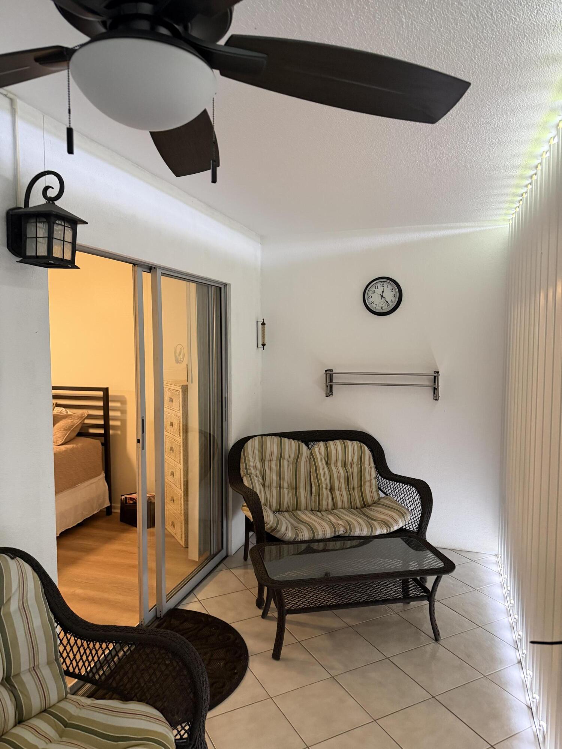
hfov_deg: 56.8
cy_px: 374
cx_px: 281
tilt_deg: -4.4
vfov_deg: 71.6
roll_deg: -0.3
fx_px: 520
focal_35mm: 24
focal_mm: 6.76
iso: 500
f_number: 1.78
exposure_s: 1/60
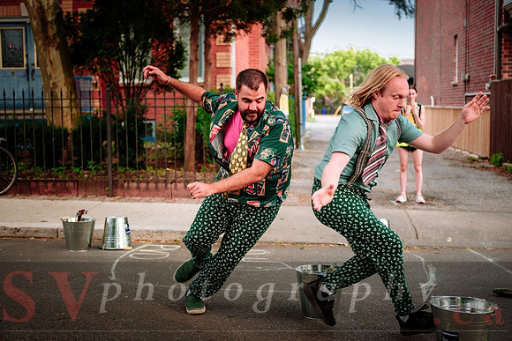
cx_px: 256
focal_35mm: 48
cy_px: 170
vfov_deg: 28.1
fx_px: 683
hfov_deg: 41.1
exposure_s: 1/500
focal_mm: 32.2
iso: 500
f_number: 1.8
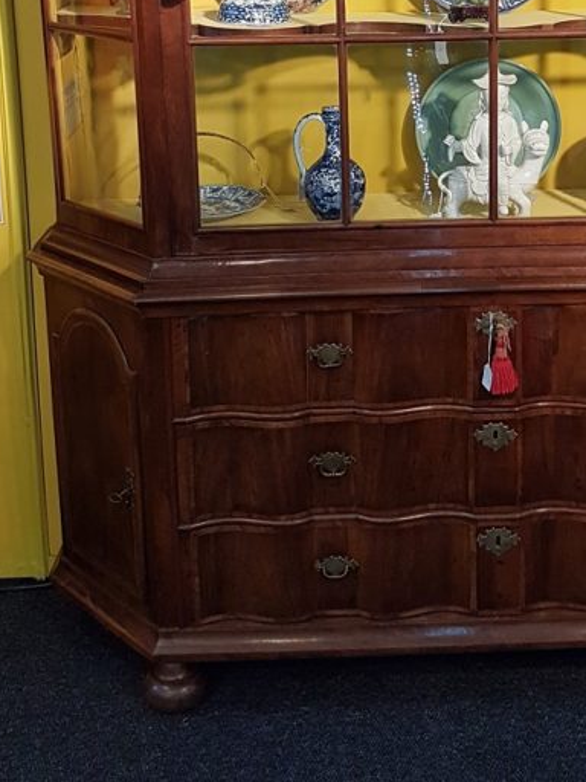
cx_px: 440
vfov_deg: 34.7
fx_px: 1174
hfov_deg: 27.6
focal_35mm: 52
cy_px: 73
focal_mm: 4.2
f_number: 1.7
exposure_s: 1/50
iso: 100
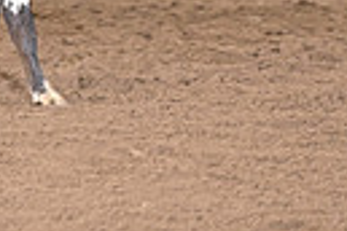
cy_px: -240
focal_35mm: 901
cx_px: -124
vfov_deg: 1.5
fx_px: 8684
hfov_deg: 2.3
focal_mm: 200
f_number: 3.2
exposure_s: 1/250
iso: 2500
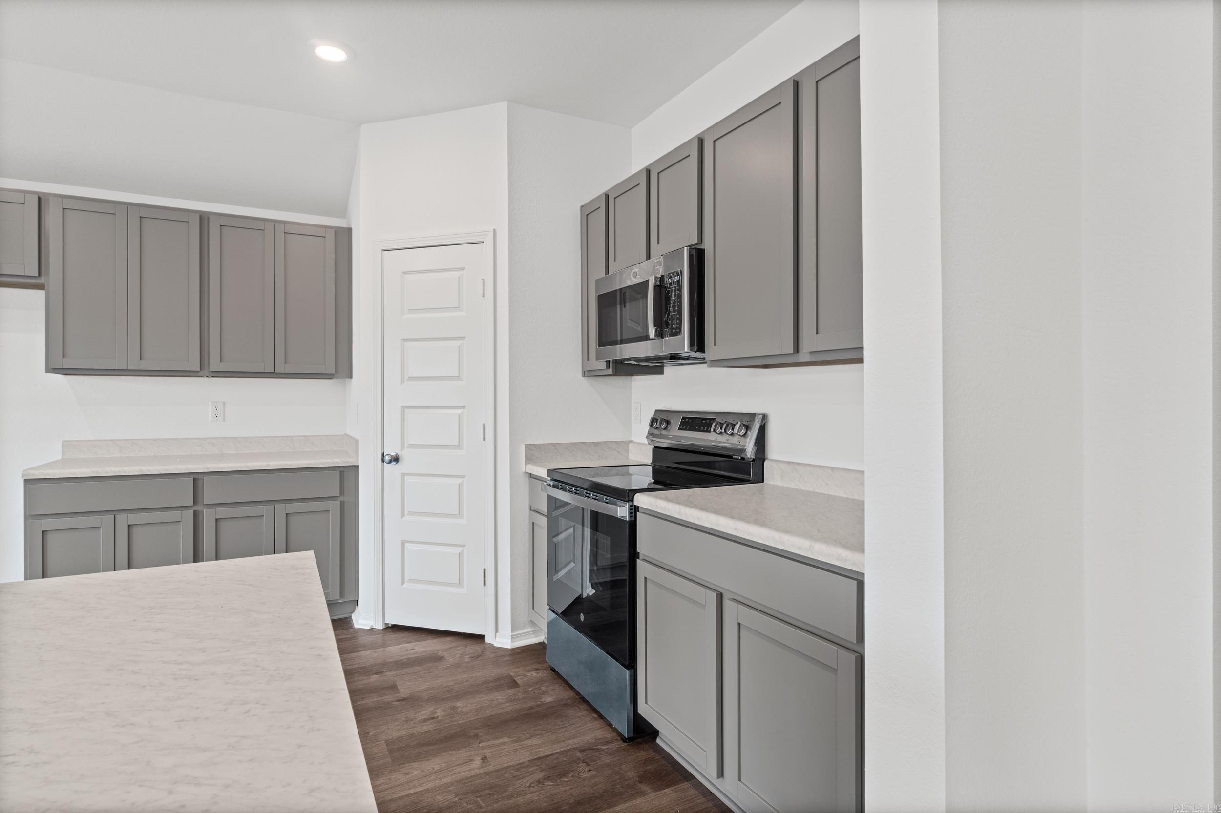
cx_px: 610
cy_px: 406
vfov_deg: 67.4
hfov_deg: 90.0
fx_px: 610
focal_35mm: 18
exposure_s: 1/5
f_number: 9
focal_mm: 12
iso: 250
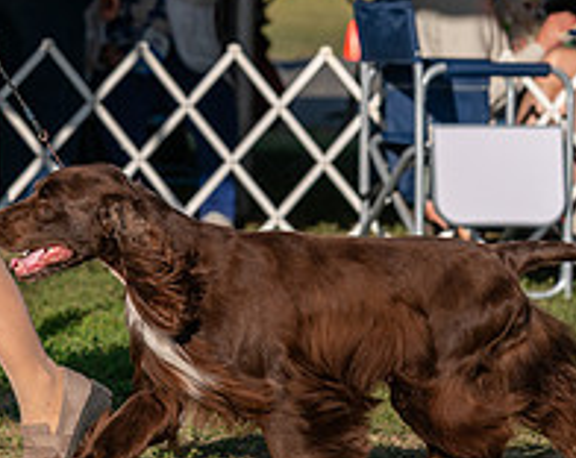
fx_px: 5955
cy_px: 29
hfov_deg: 5.5
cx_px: 157
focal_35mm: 350
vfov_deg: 4.4
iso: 100
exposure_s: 1/1250
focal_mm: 108
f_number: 4.5
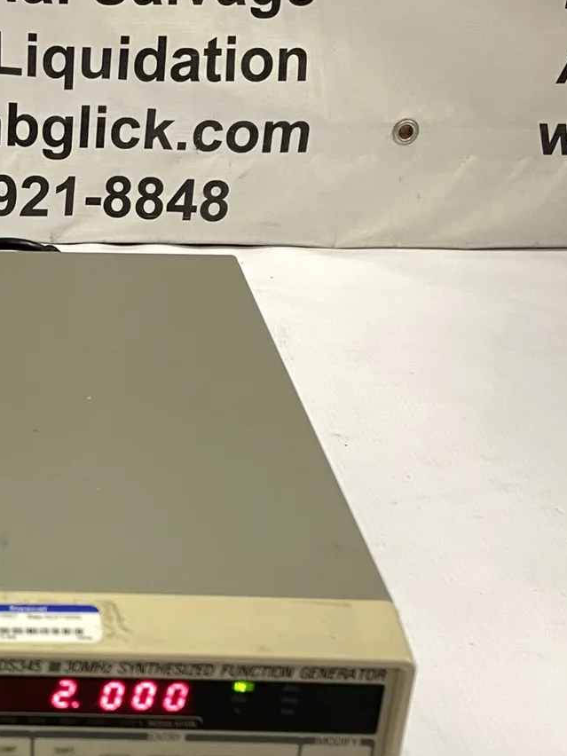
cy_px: 502
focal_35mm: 61
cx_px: -4
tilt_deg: -27.6
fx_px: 1332
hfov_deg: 23.0
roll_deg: -2.7
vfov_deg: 31.4
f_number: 1.6
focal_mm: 4.2
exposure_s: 1/60
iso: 250
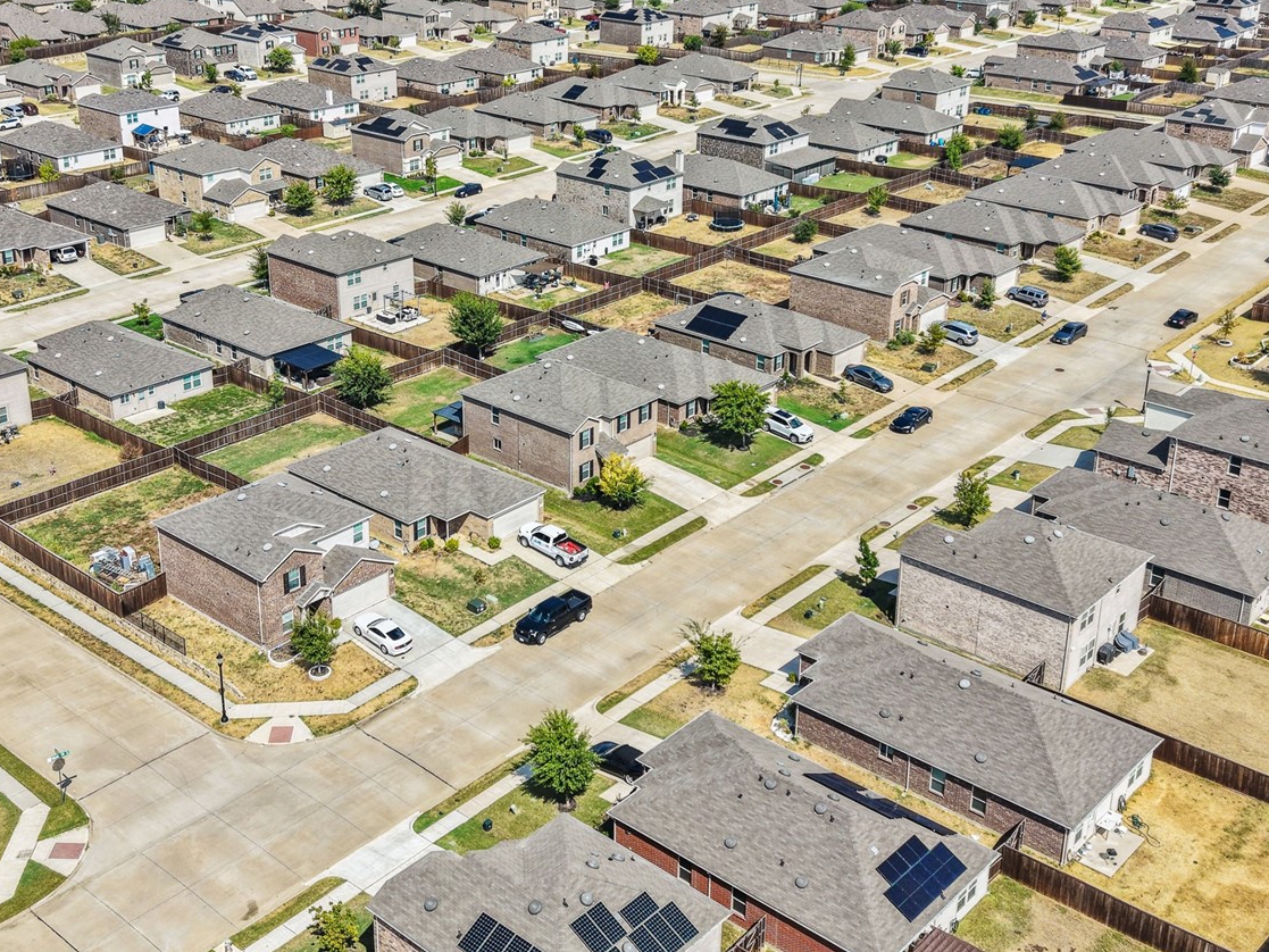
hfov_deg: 42.9
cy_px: 377
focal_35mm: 44
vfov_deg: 32.8
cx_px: 566
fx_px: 1613
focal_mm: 8.67
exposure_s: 1/3200
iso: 100
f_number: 1.8
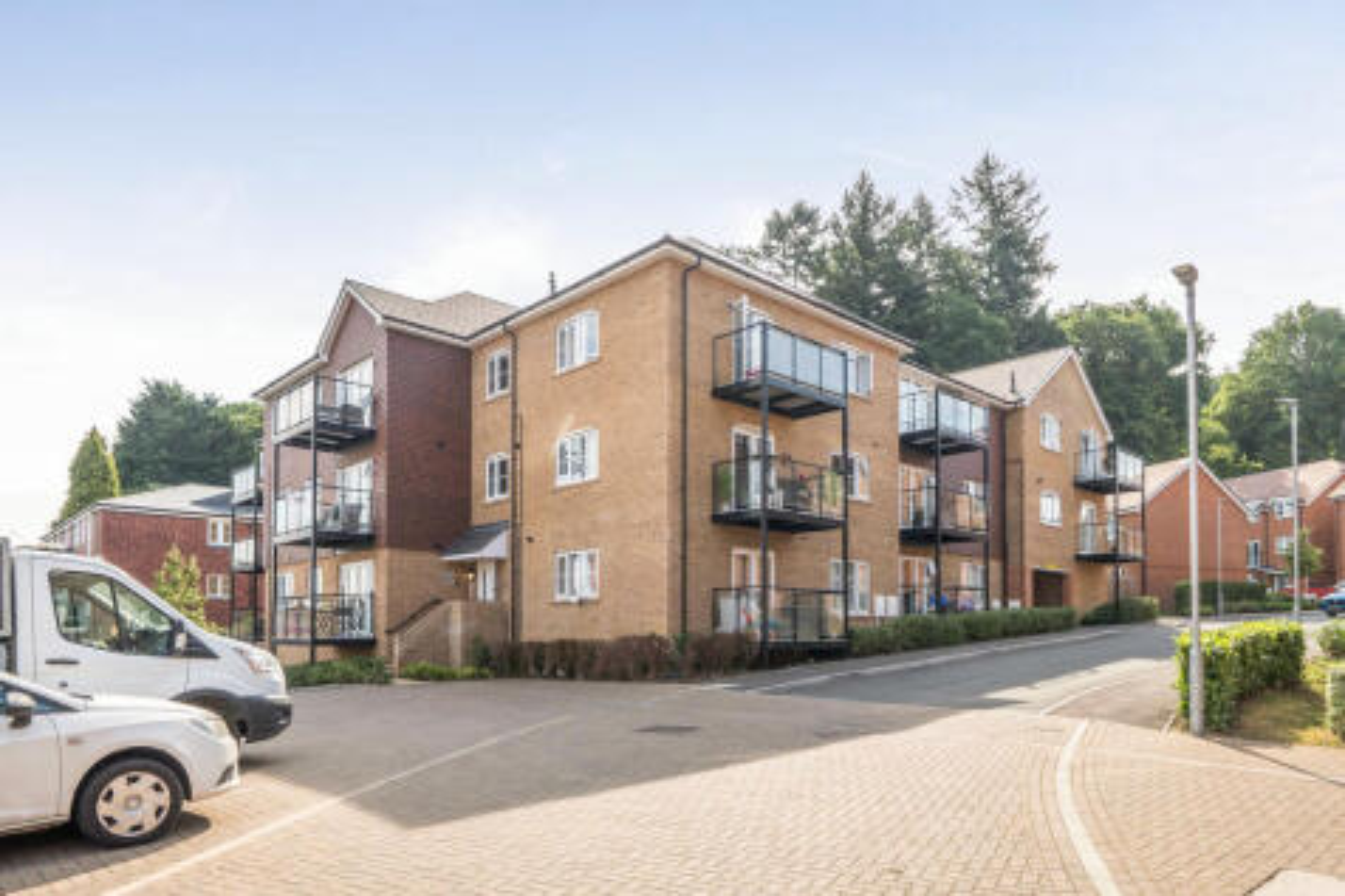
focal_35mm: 21
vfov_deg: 59.5
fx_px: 784
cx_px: 672
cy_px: 448
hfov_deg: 81.2
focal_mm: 14
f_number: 8
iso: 400
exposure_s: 1/160
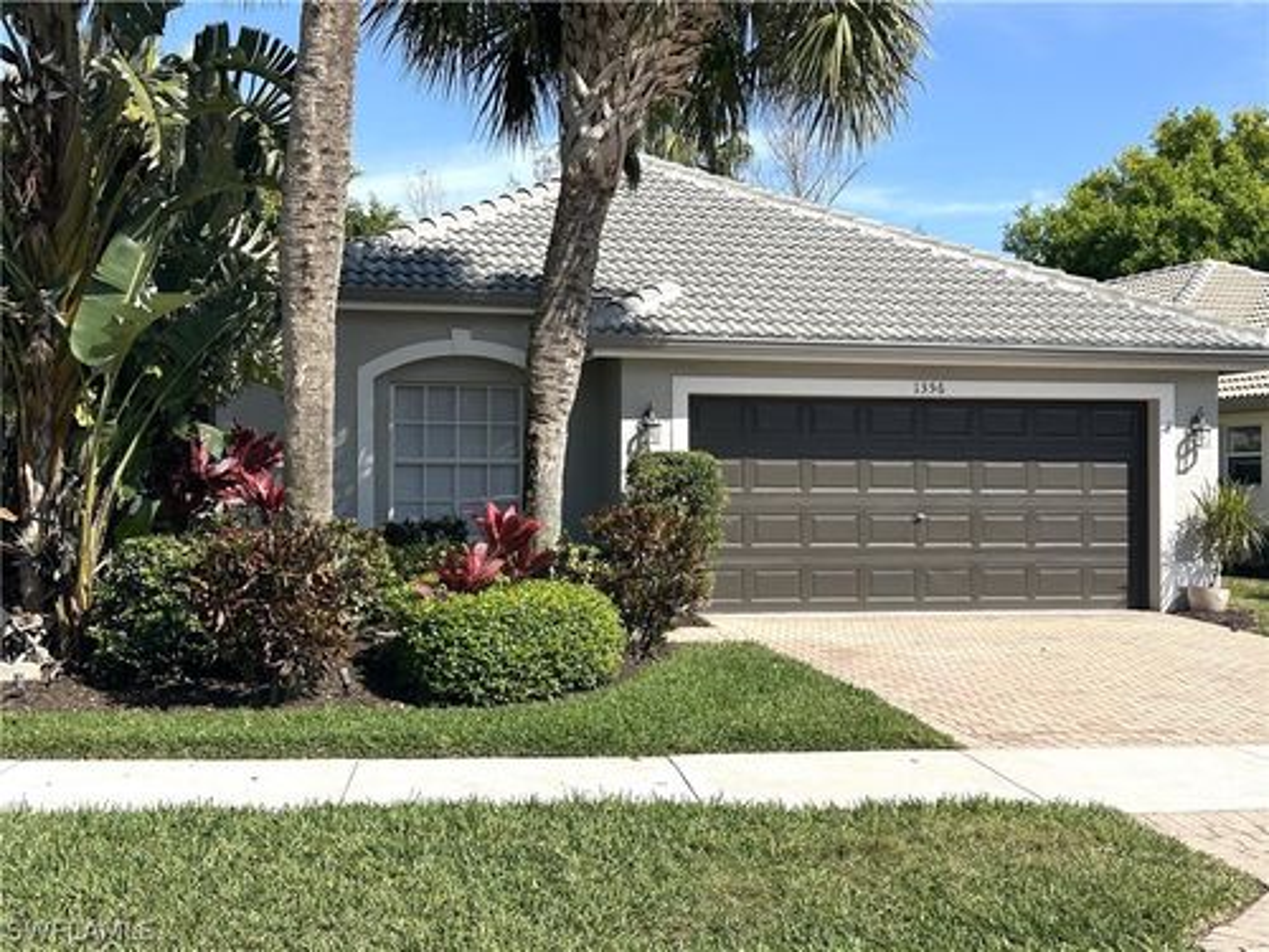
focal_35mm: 41
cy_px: 476
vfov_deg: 35.1
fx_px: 1503
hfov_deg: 45.8
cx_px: 634
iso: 80
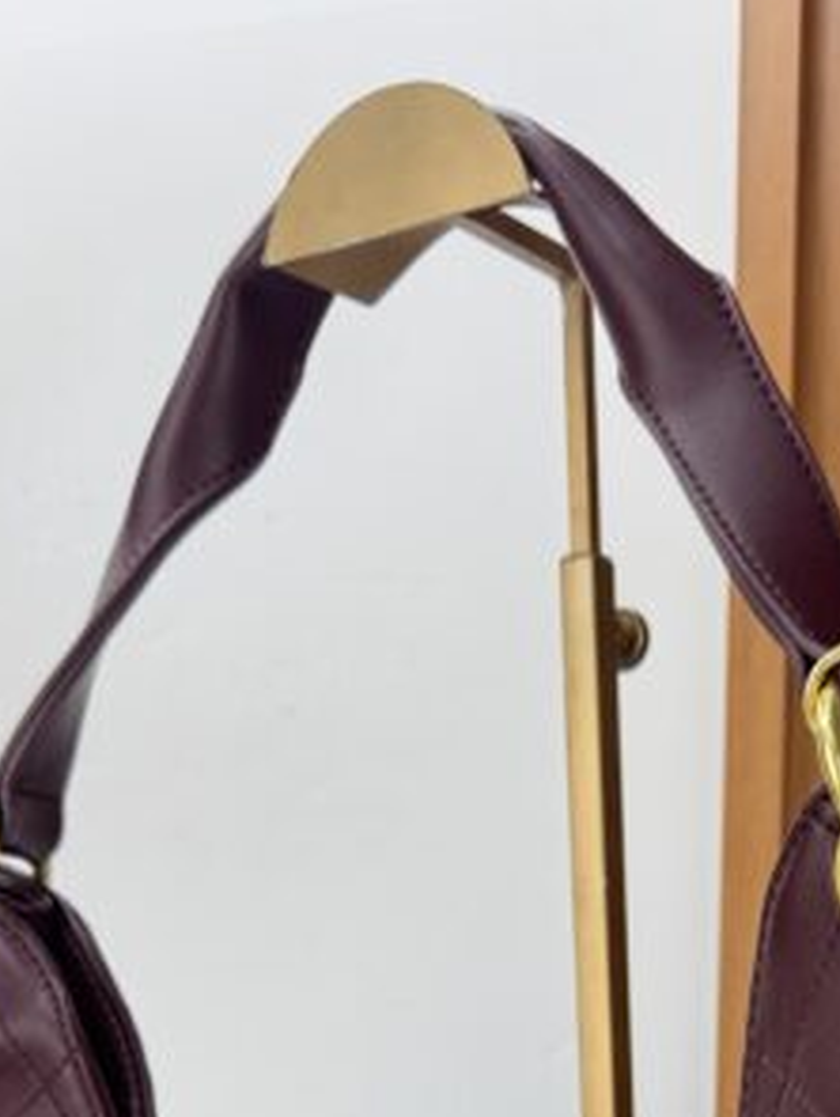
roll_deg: -0.8
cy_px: 1446
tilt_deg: -6.8
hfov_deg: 22.5
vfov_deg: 25.6
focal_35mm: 65
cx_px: 613
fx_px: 2099
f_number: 1.78
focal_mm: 6.76
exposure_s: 1/137
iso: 64
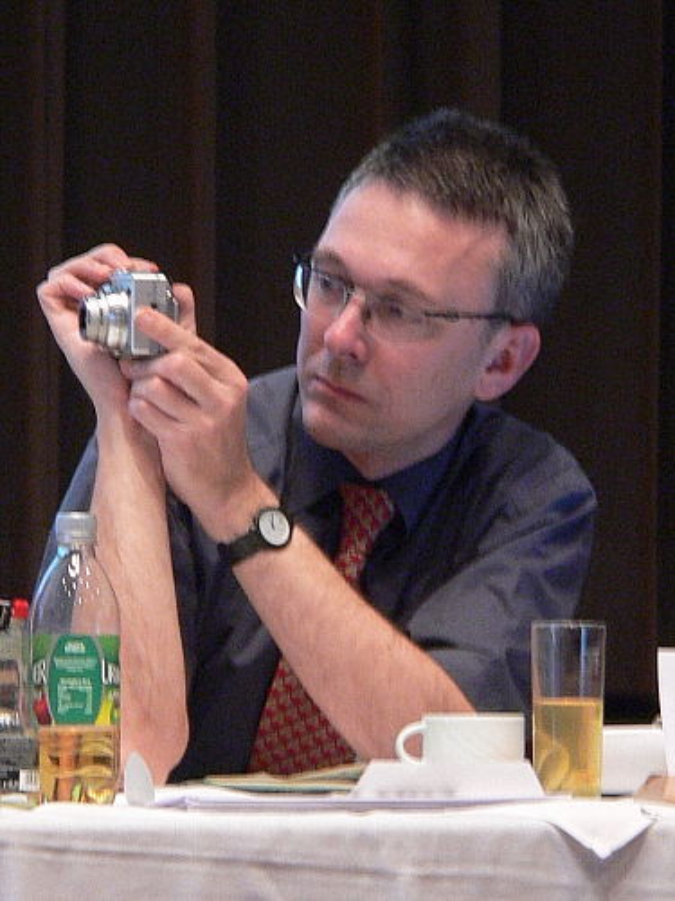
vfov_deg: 11.6
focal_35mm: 171
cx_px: 338
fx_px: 4446
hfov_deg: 8.7
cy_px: 450
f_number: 2.8
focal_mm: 28.5
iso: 200
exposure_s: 1/13
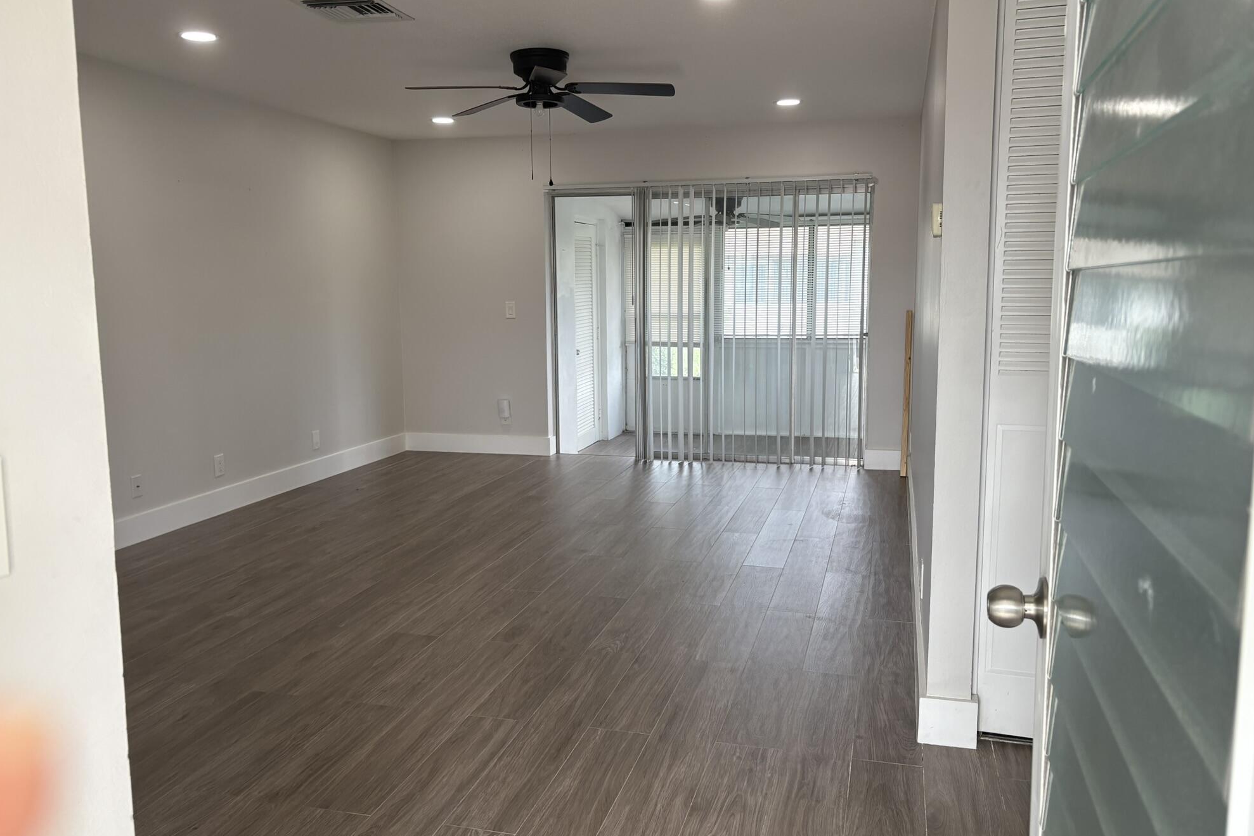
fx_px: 975
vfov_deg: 46.4
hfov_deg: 65.5
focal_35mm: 28
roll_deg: +0.3
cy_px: 415
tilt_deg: -5.7
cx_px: 635
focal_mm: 5.96
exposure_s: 1/158
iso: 64
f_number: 1.6
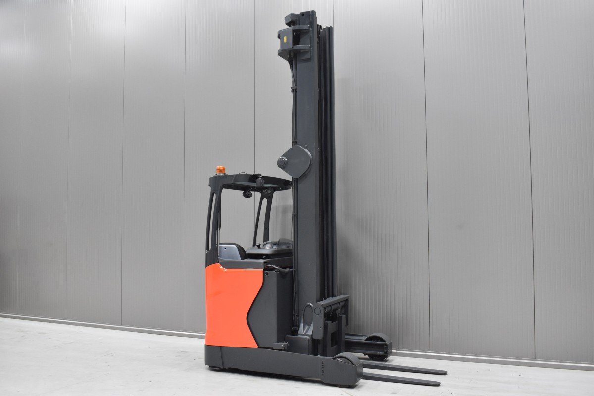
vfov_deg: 40.0
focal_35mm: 33
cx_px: 297
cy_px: 198
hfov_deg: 57.2
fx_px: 544
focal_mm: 22
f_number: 5
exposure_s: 1/30
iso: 1600
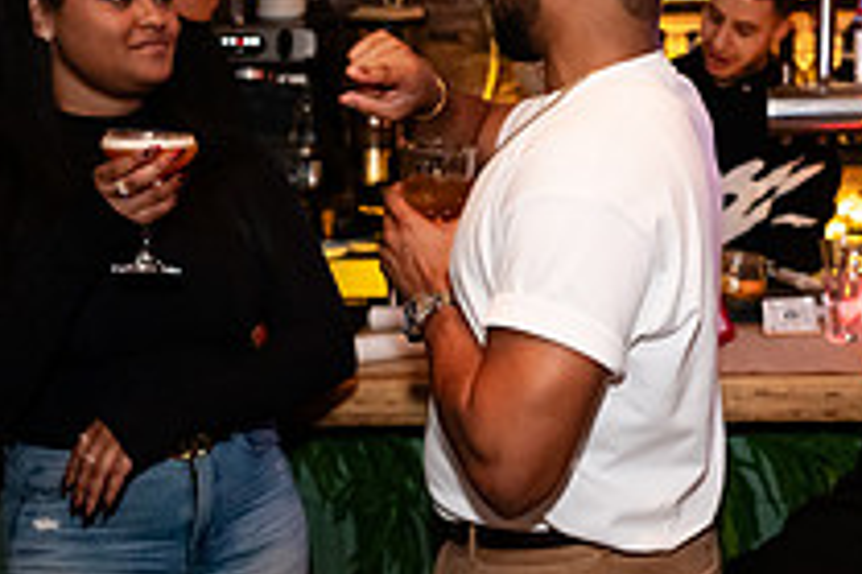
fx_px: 1675
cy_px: 357
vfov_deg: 19.4
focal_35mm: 70
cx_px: 631
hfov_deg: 28.5
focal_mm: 24
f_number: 2.8
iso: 3200
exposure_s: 1/100
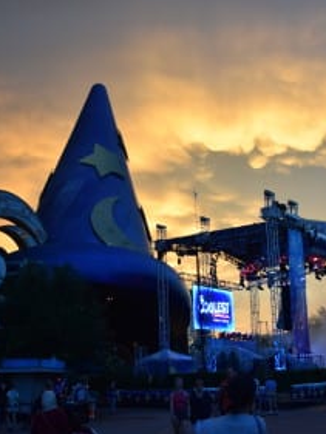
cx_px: 227
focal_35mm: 53
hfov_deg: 27.3
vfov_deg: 36.2
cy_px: 217
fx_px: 665
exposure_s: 1/50
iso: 500
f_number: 3.8
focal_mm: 24
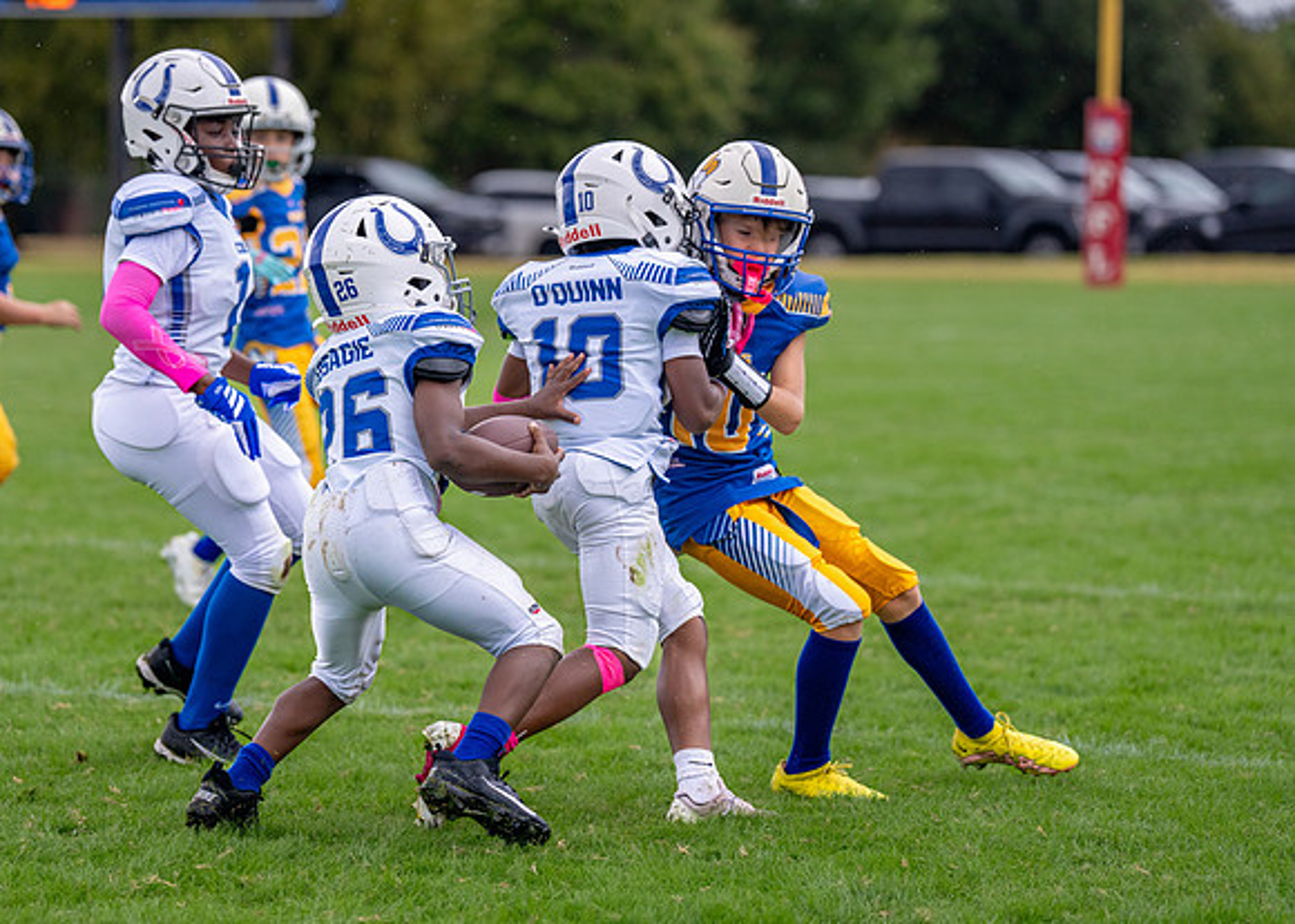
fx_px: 6245
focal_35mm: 170
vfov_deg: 8.5
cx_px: 509
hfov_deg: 11.8
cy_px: 440
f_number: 2.8
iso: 400
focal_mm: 135
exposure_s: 1/1600
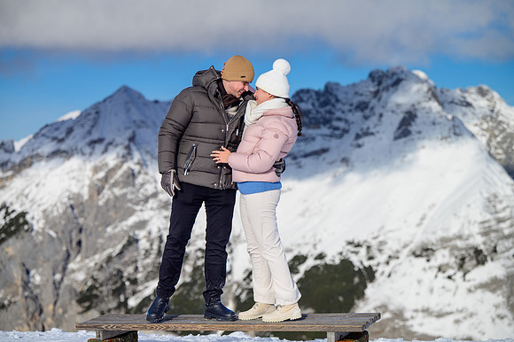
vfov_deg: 14.7
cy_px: 171
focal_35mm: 93
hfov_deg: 21.9
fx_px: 1327
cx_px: 257
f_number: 3.5
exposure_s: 1/5000
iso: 100
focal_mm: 93
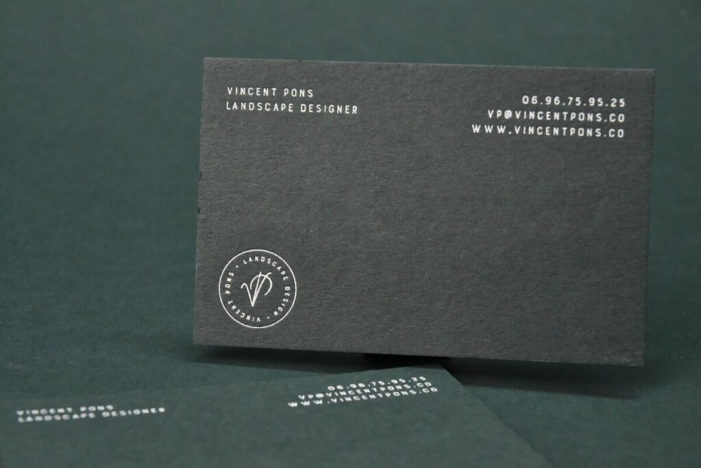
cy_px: 234
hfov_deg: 19.5
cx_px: 350
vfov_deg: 13.0
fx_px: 2045
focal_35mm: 105
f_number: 14
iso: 2500
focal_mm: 70
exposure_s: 1/125
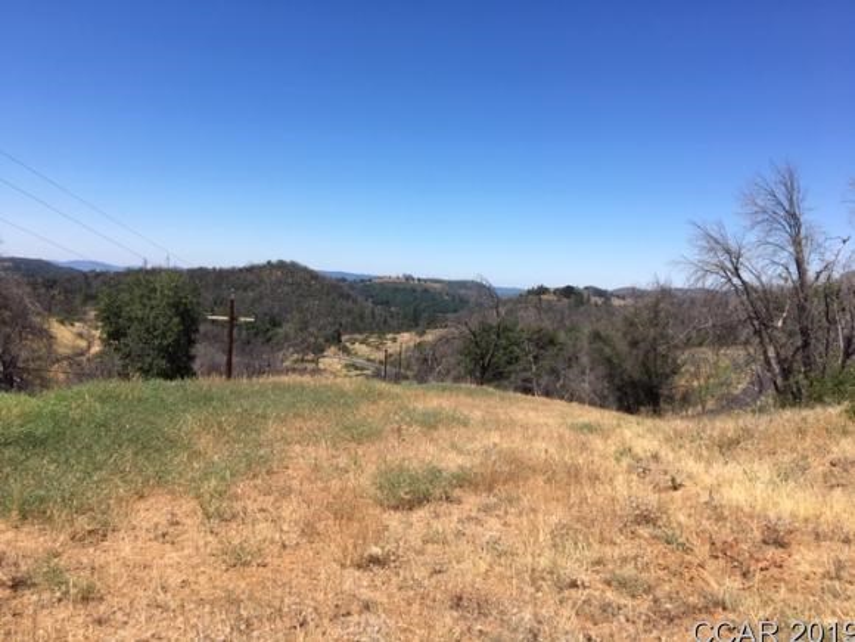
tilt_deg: -3.2
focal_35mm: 29
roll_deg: -4.4
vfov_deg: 48.2
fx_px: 716
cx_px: 428
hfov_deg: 61.7
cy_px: 321
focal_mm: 4.15
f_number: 2.2
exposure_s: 1/1876
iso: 25
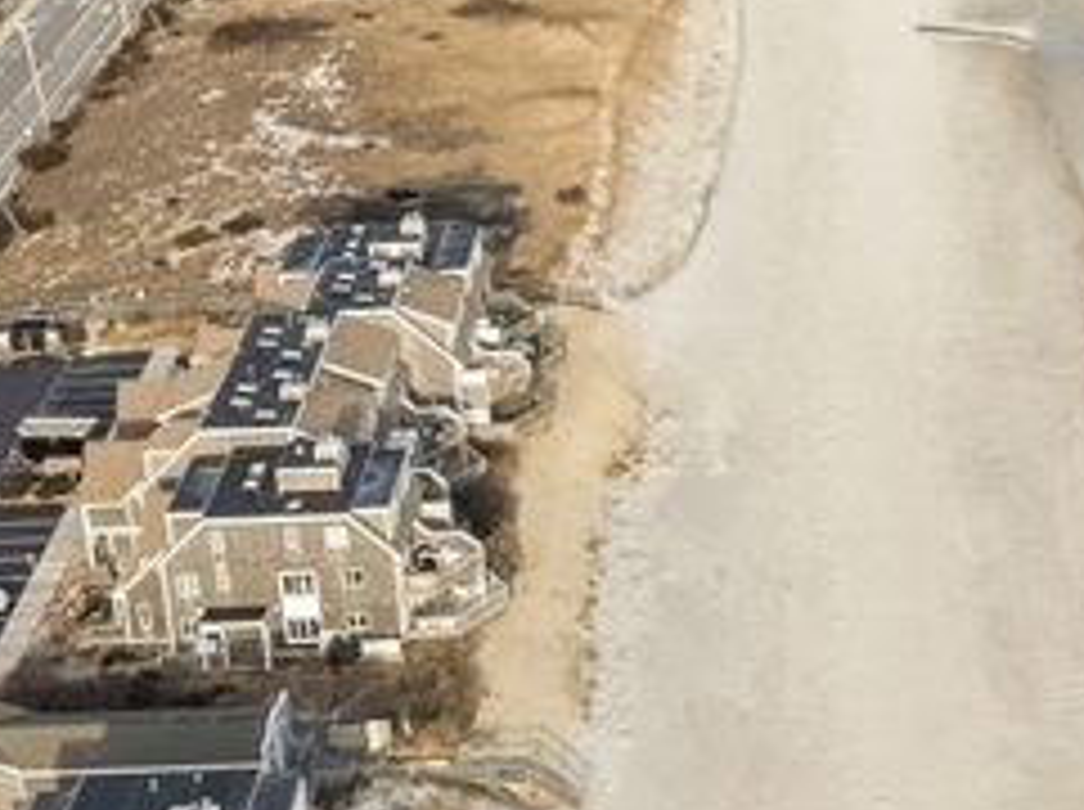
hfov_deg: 18.7
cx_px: 1115
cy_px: 403
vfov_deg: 14.5
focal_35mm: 102
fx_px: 3189
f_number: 2.8
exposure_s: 1/25
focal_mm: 12.29
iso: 110
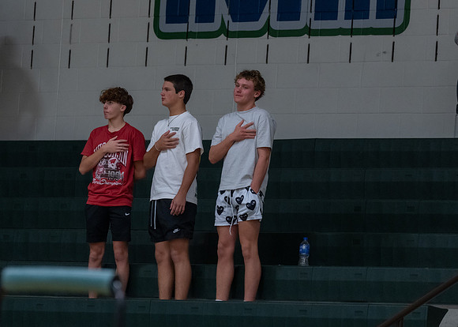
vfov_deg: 4.5
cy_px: 147
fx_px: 4114
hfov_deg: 6.4
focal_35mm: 316
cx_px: 177
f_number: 2.8
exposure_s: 1/320
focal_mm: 200
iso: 1600
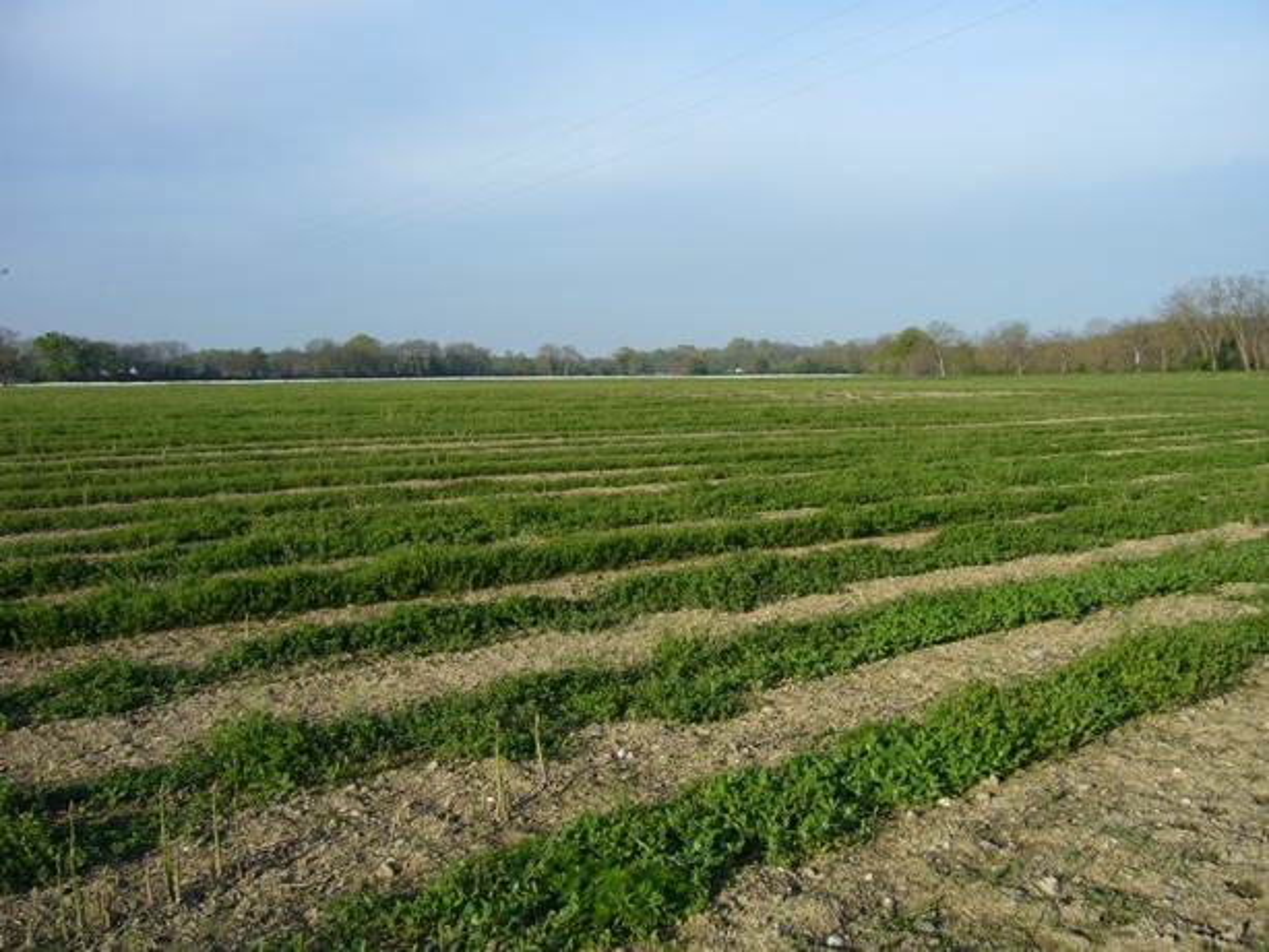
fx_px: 1284
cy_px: 476
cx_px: 634
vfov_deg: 40.7
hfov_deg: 52.6
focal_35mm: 35
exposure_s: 1/400
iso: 100
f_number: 5.6
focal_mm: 5.8
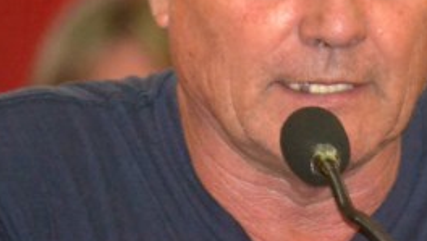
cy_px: -17
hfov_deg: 1.9
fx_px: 12929
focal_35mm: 1141
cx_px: 293
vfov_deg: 1.1
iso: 3200
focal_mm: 300
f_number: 5.6
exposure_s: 1/60
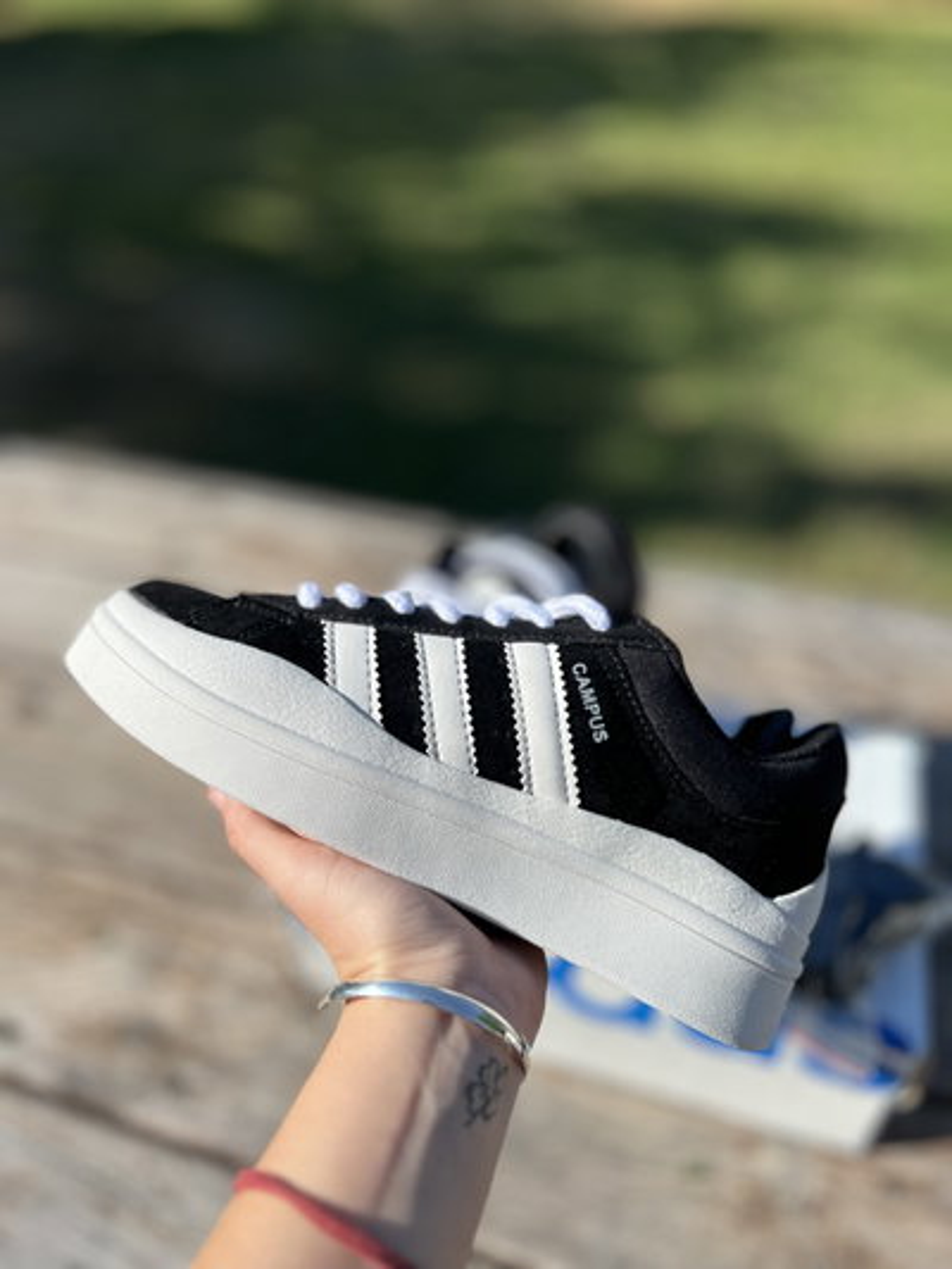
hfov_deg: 53.1
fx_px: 953
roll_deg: +0.9
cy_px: 634
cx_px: 476
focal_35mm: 26
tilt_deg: -41.7
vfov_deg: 67.3
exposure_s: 1/4444
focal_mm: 5.7
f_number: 1.5
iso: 50
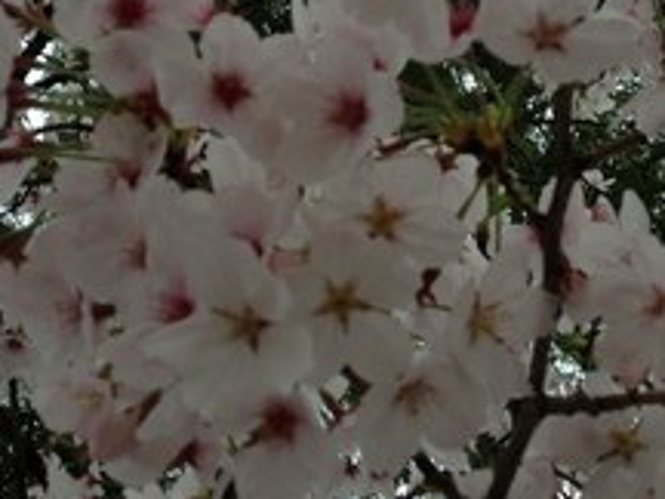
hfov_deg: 23.7
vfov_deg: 18.0
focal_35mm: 81
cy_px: 94
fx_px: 1556
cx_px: 539
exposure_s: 1/40
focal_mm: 4.28
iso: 50
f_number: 2.4
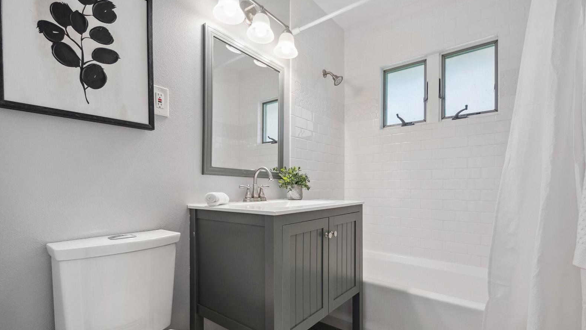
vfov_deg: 66.8
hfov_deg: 99.4
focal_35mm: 16
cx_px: 295
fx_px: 249
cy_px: 189
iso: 400
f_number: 8
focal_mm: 10
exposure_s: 1/20
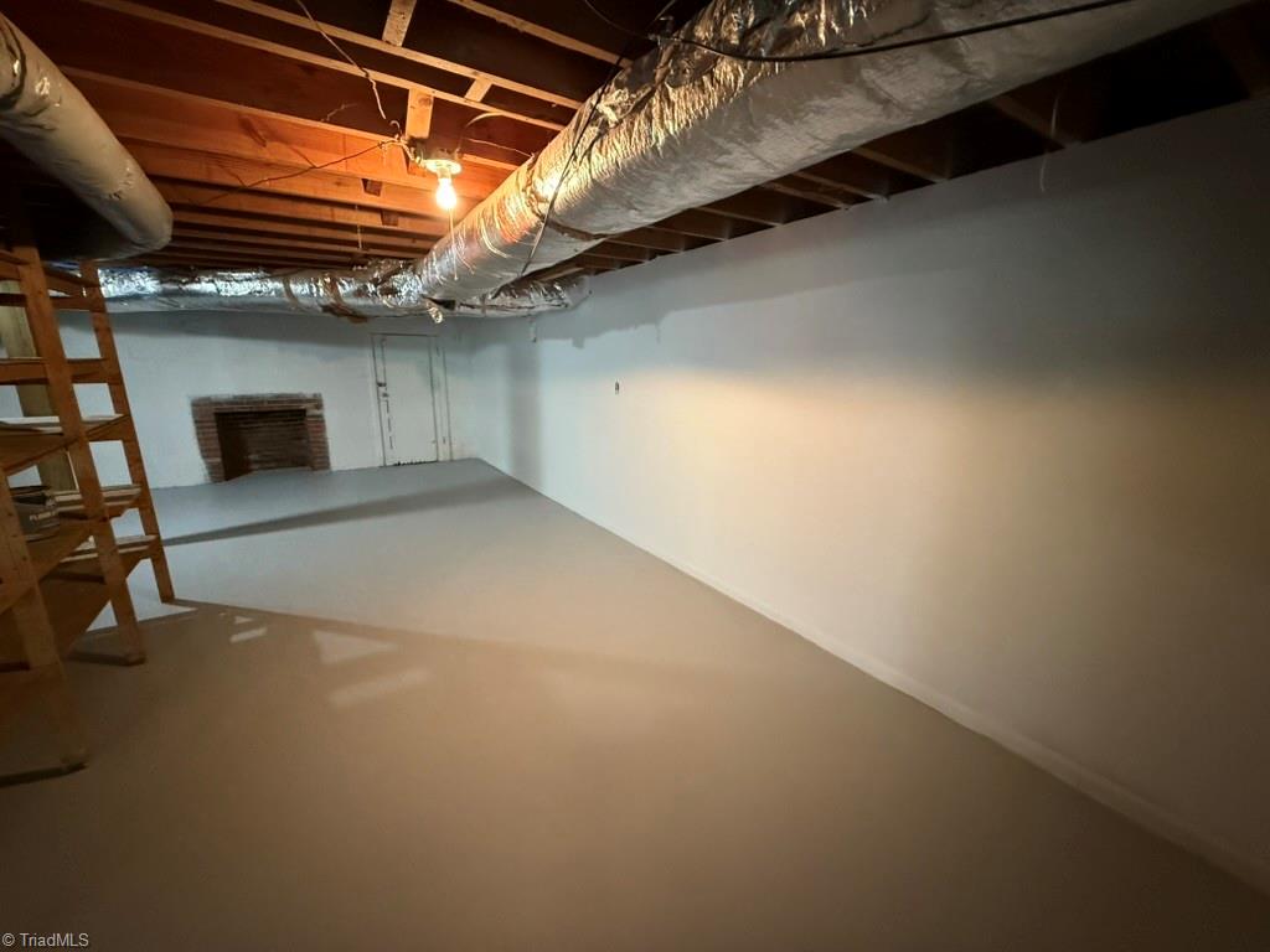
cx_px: 635
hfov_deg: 102.1
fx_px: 514
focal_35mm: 14
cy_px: 476
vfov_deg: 85.7
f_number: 2.2
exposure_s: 1/40
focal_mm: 2.22
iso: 1000
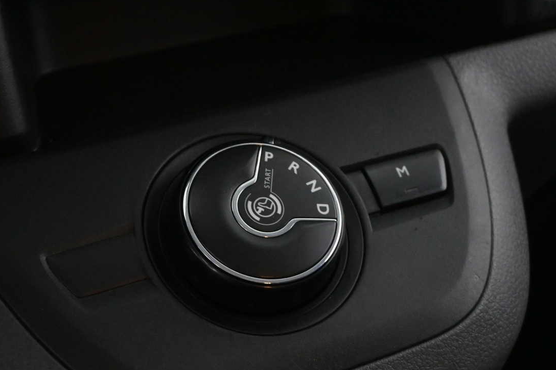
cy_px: 204
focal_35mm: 67
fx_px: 1035
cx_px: 261
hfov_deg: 30.1
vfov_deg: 20.3
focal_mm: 30
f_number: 4.8
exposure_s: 1/50
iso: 4500
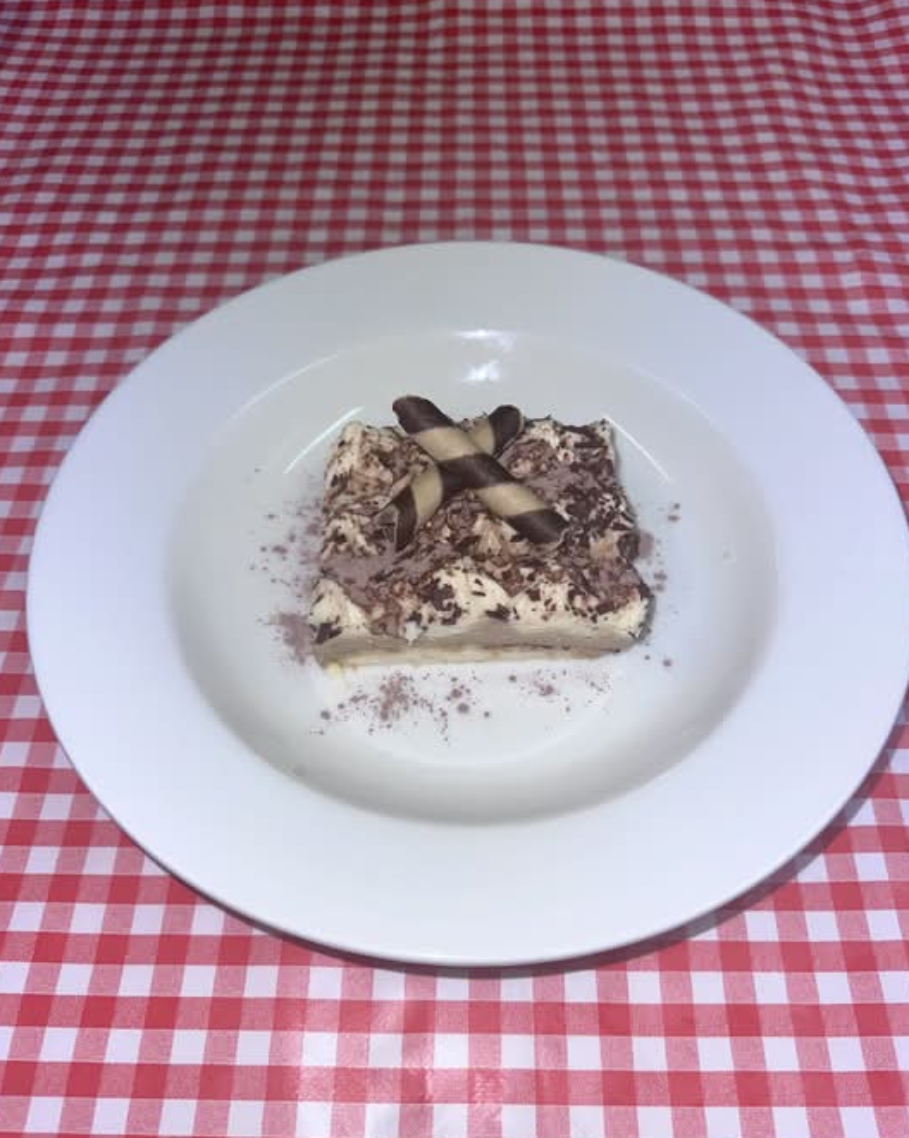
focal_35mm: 26
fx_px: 875
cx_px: 467
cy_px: 622
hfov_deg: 54.9
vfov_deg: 65.9
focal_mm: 6.86
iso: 50
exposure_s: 1/295
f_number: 1.78
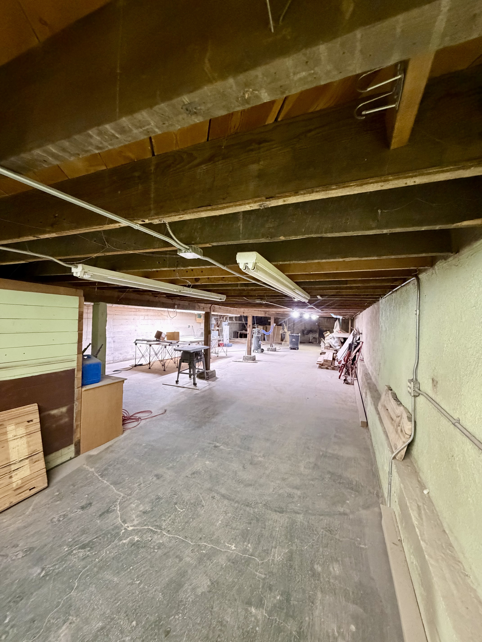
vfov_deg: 102.1
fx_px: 260
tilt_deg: +0.1
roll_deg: -2.0
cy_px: 321
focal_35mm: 14
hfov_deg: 85.7
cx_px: 241
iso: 1250
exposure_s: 1/60
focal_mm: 2.22
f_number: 2.2
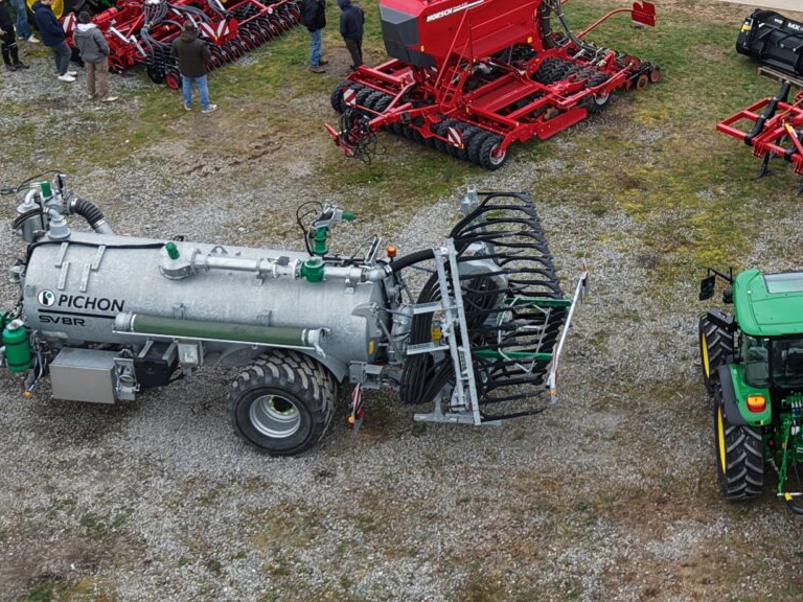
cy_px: 133
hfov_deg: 23.5
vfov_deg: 18.3
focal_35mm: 80
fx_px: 1856
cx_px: 781
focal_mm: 8.67
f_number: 1.8
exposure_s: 1/1000
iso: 100
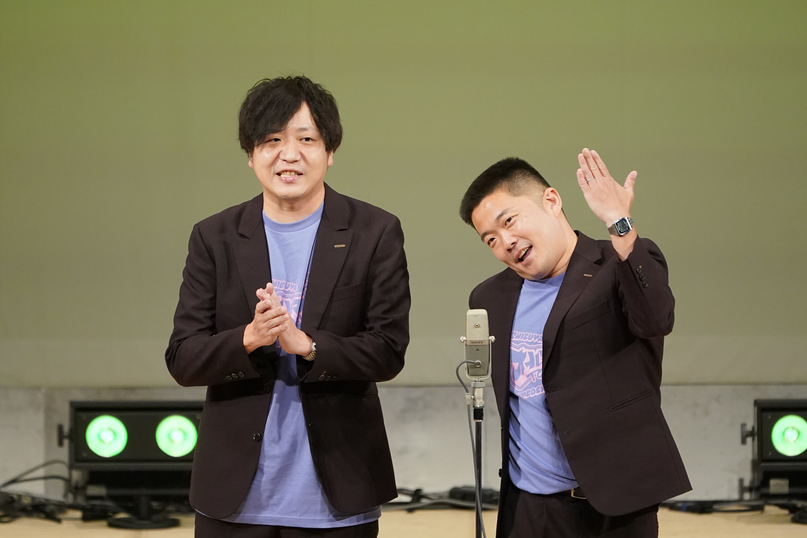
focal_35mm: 600
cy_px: 269
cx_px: 404
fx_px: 13449
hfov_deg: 3.4
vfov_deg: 2.3
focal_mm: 400
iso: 5000
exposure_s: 1/250
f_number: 5.6
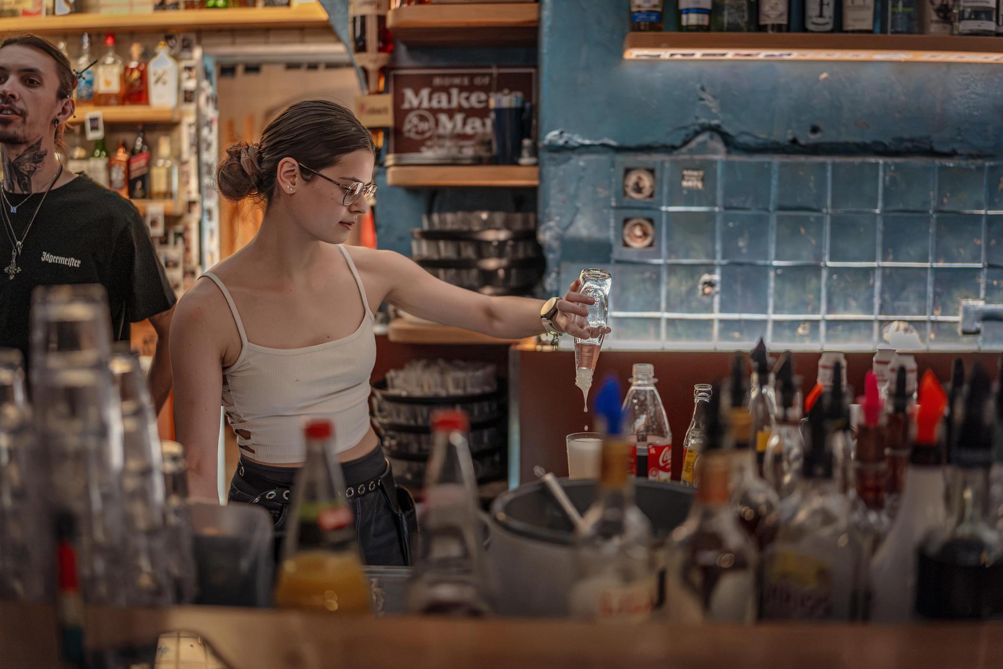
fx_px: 975
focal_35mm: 35
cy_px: 334
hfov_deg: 54.4
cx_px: 502
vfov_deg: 37.9
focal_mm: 35
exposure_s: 1/160
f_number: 1.2
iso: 6400
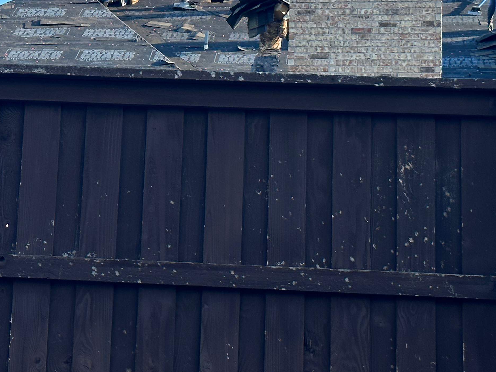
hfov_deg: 18.8
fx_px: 1490
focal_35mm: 104
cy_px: 100
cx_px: 135
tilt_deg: +11.4
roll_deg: -3.2
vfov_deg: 14.2
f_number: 1.78
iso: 64
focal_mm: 6.86
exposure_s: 1/1414
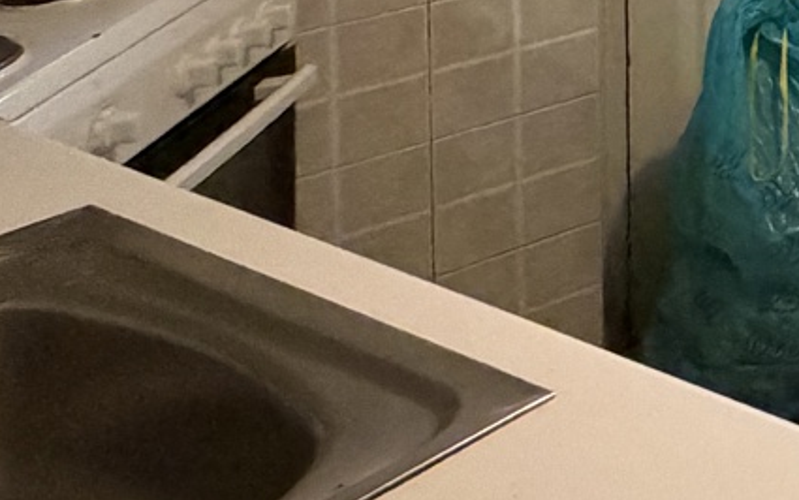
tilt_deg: -1.6
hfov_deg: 17.9
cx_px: 1679
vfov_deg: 15.2
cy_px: -534
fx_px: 1460
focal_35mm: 67
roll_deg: -0.5
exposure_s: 1/50
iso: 400
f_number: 2.2
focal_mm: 2.22
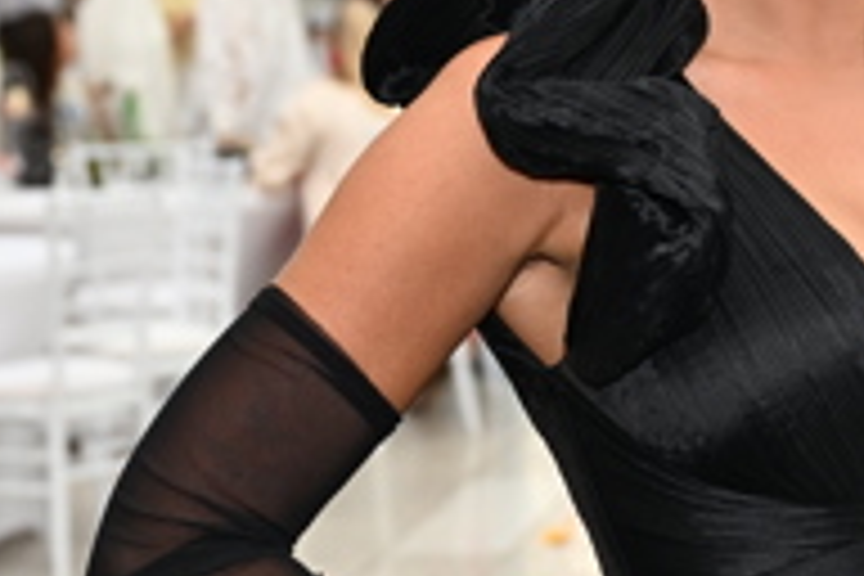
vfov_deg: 8.3
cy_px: 315
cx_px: 752
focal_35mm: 165
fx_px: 3960
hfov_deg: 12.4
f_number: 4
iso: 640
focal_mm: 46
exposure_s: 1/400
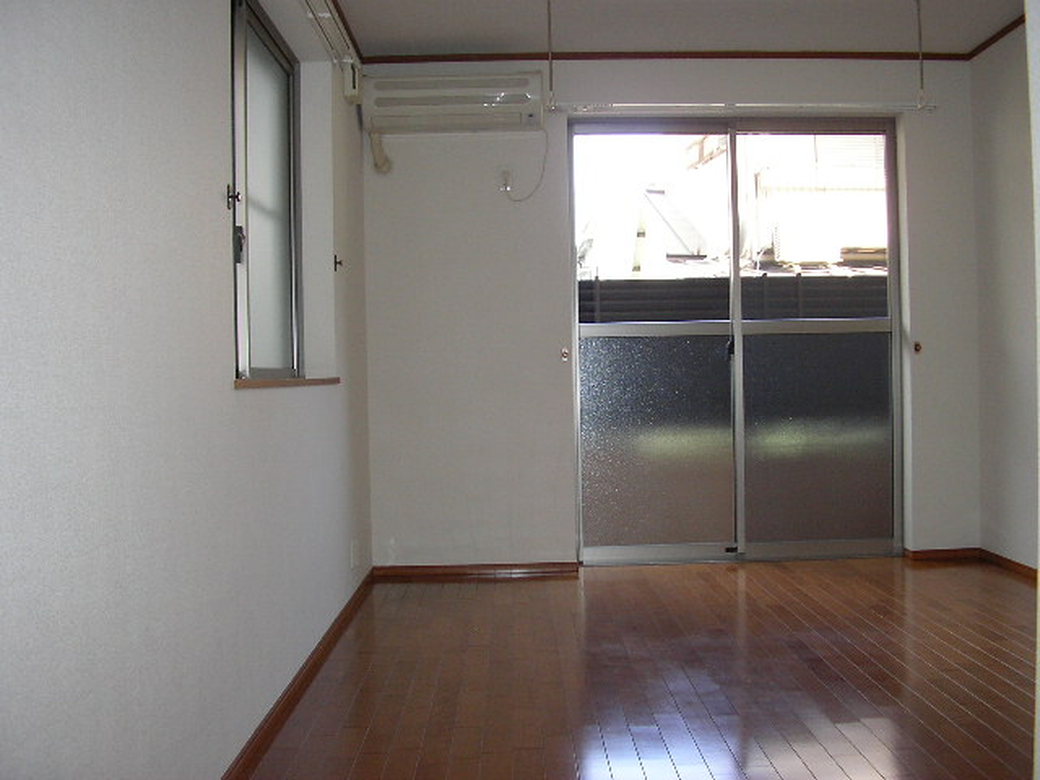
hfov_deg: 49.0
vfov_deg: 37.7
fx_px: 1142
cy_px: 390
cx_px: 520
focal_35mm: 38
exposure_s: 1/48.3
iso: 94
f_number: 2.9
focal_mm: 5.8
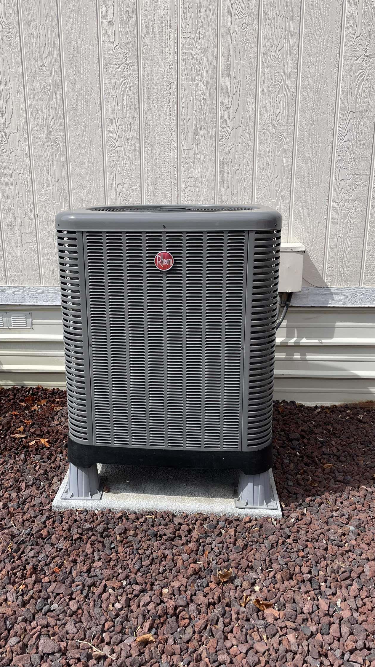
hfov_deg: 40.1
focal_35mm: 29
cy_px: 332
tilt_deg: -15.0
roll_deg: +1.1
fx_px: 513
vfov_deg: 66.1
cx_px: 167
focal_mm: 4.2
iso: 32
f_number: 1.6
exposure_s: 1/3610
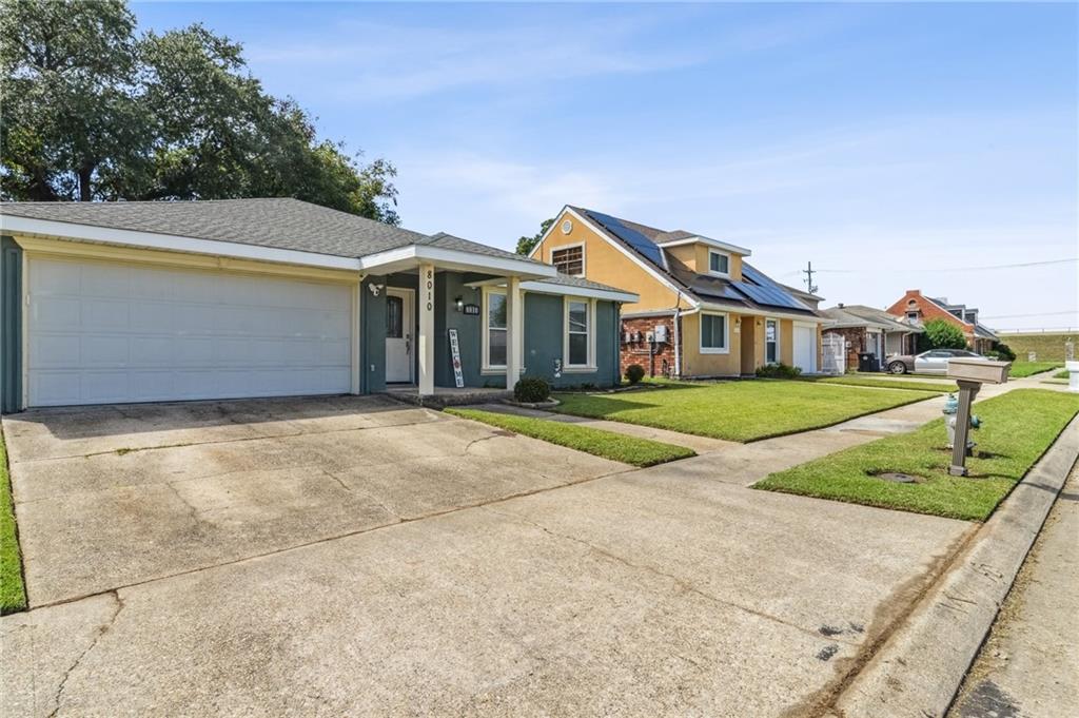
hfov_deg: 87.0
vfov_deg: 64.5
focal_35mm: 19
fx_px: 569
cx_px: 540
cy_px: 359
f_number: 13
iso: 400
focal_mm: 19
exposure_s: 1/500
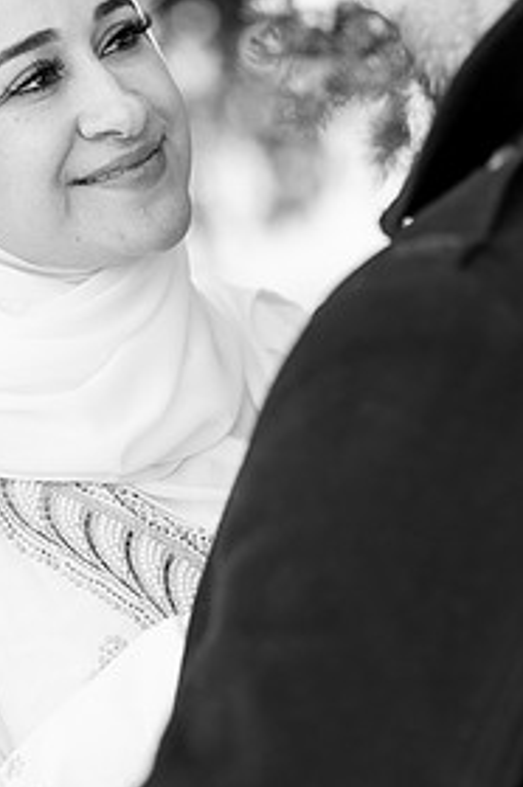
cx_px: 205
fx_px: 3517
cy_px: 391
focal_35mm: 161
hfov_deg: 8.5
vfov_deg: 12.8
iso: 125
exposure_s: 1/160
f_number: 2.8
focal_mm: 100
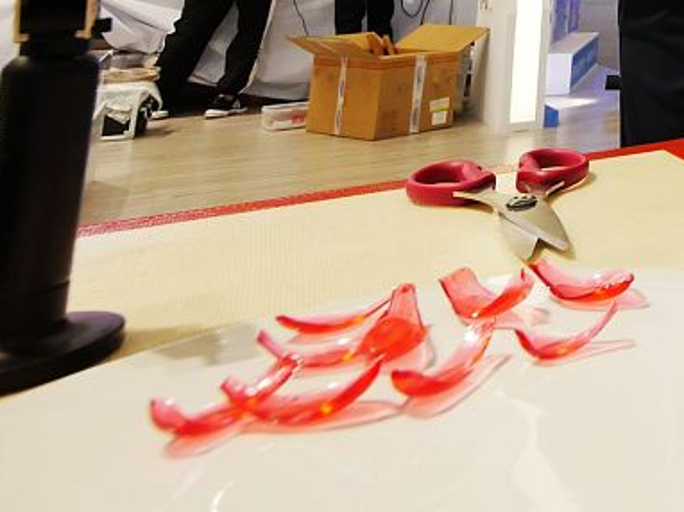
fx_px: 869
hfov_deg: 28.8
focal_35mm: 44
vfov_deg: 26.4
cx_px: 1008
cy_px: -201
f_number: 5
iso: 1600
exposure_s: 1/250
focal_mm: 7
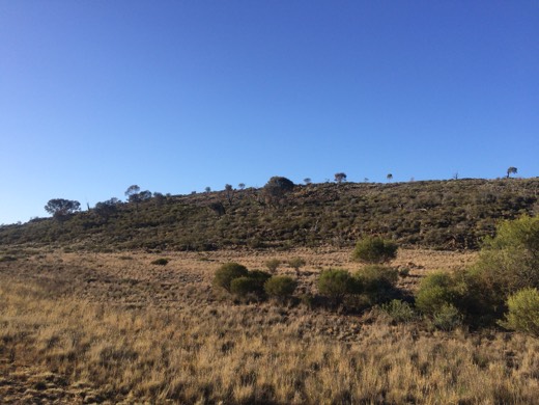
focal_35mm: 29
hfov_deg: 61.7
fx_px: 452
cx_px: 270
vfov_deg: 48.2
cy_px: 202
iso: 32
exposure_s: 1/1414
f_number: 2.2
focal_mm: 4.15
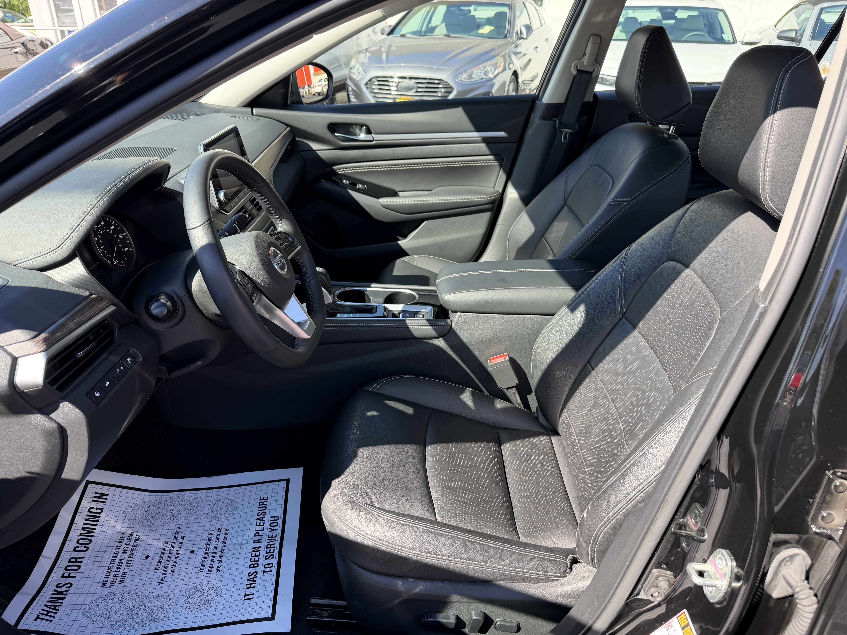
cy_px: 318
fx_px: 587
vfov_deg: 56.8
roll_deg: -1.3
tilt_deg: -26.5
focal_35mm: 24
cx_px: 424
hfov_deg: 71.6
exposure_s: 1/510
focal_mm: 6.76
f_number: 1.78
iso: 100
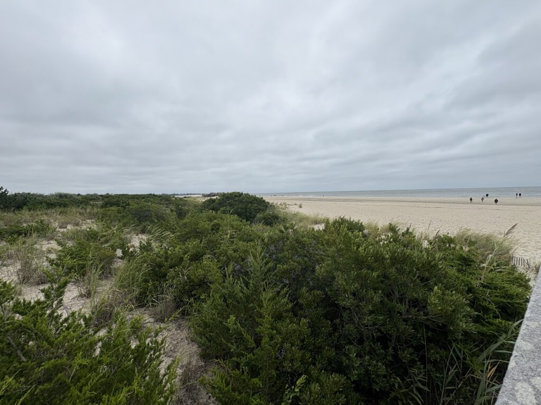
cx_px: 270
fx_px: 219
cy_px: 202
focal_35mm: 14
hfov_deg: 102.1
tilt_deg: -3.0
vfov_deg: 85.7
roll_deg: +1.3
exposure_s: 1/1143
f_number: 2.2
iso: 40
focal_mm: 2.22
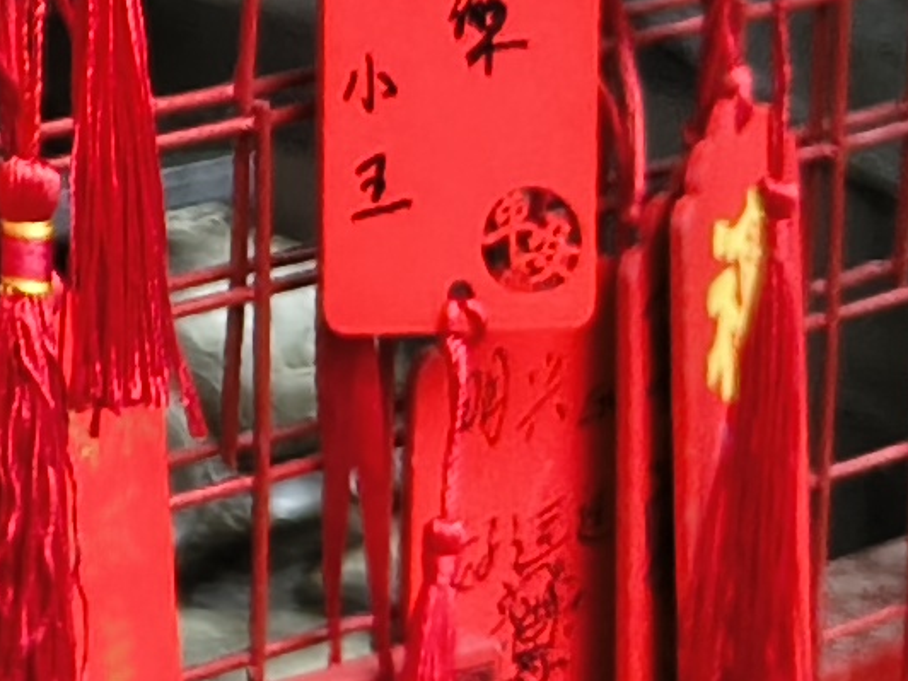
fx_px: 4643
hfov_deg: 9.2
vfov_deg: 8.1
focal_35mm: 177
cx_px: -1676
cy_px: -464
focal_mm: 5.56
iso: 128
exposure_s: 1/100
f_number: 1.8
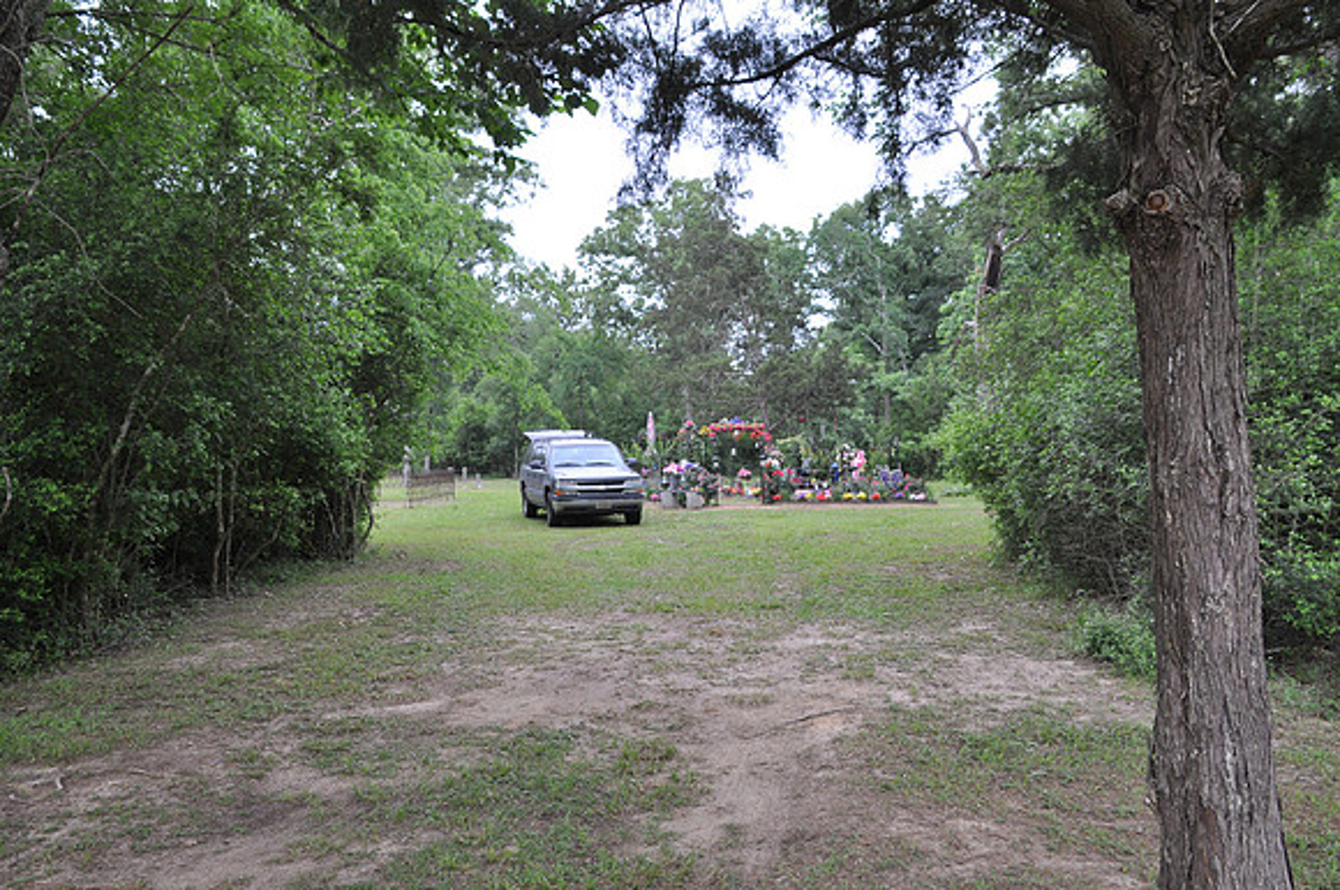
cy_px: 445
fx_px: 1115
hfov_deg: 62.0
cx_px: 670
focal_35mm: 30
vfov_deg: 43.5
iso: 200
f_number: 7.1
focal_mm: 20
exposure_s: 1/50
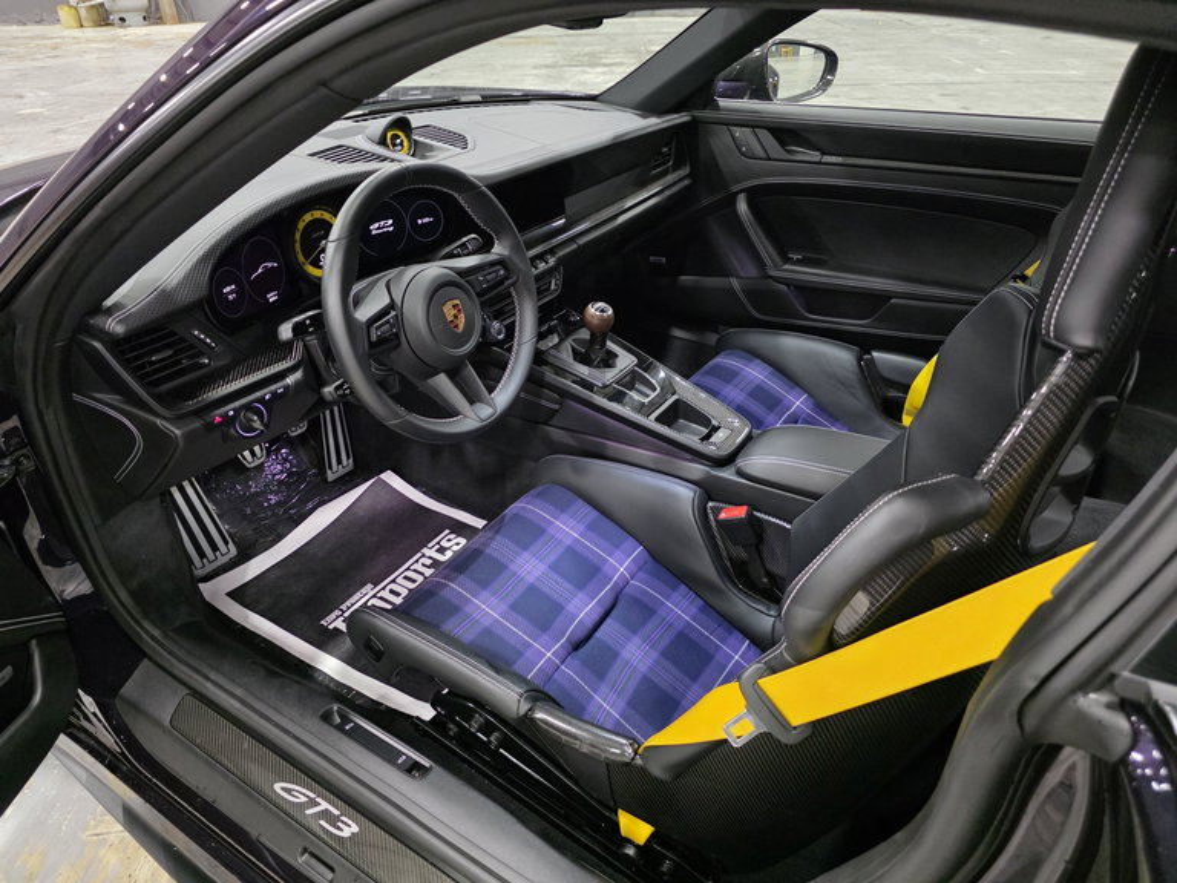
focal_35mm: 23
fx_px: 782
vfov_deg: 58.9
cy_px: 442
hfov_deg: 73.9
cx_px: 588
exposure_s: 1/120
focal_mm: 6.3
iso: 2000
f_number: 1.7
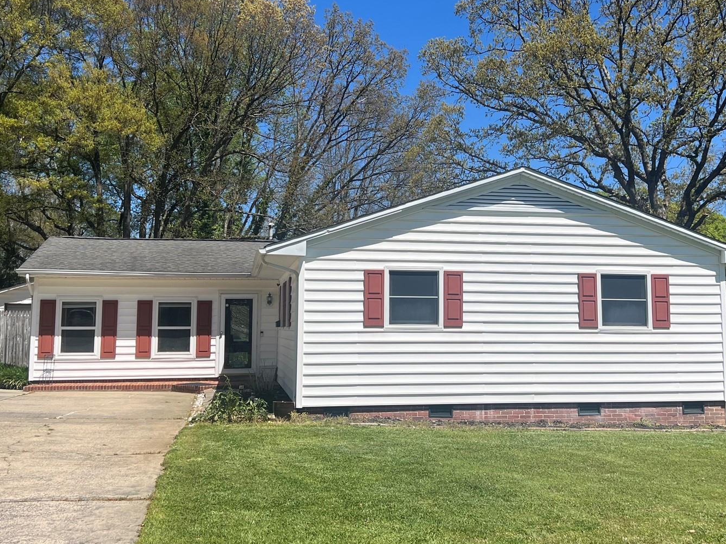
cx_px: 400
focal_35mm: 40
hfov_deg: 46.7
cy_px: 231
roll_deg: +0.4
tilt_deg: +5.4
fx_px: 839
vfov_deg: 35.9
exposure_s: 1/5882
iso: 50
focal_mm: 5.7
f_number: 1.5
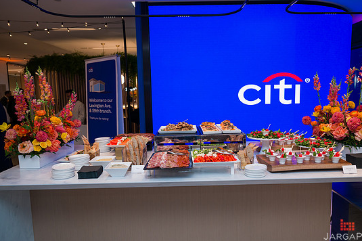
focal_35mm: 26
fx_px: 261
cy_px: 124
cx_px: 192
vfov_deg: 49.5
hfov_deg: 69.4
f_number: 3.2
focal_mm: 24
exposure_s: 1/160
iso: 400
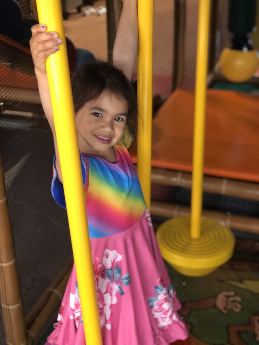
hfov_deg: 25.7
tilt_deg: -28.0
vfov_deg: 33.8
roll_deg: +3.3
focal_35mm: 57
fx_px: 569
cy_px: 172
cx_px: 130
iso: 640
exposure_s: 1/30
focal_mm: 6.6
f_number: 2.8
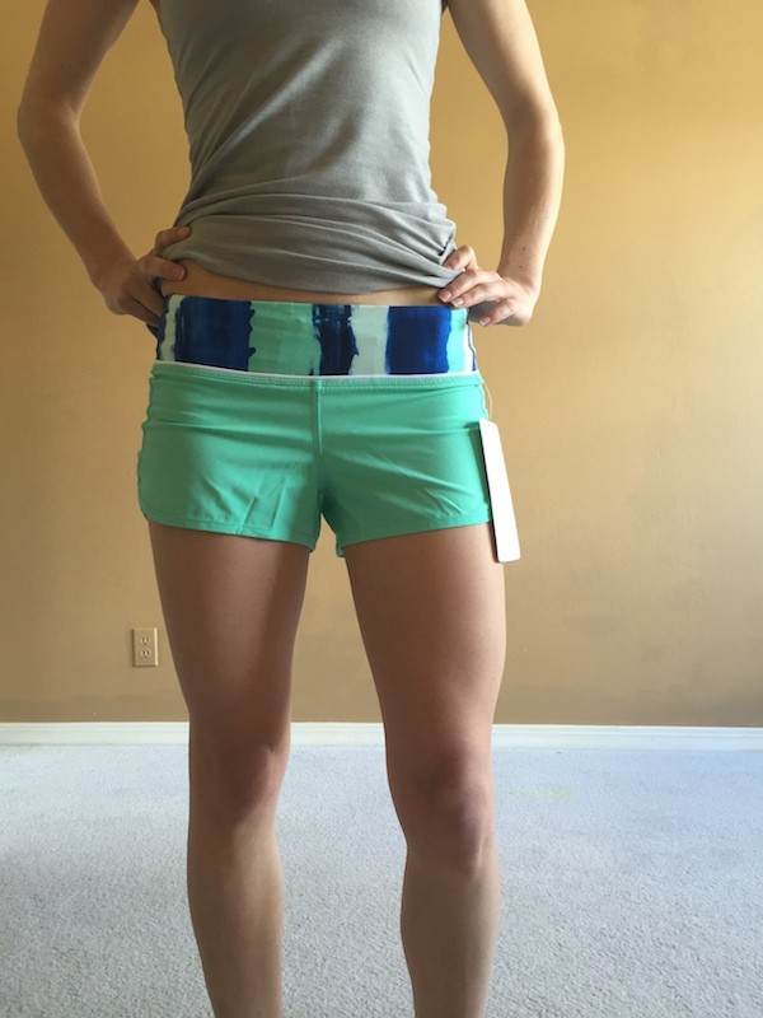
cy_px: 509
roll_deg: +1.4
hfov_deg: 48.2
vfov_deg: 61.7
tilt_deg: +0.9
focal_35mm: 29
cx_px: 382
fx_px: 852
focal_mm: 4.15
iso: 80
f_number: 2.2
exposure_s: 1/30
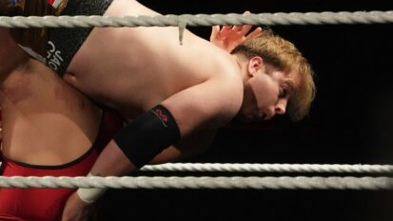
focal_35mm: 368
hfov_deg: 5.9
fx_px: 3834
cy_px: 139
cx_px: 152
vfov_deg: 3.3
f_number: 5.6
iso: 6400
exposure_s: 1/200
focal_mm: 126
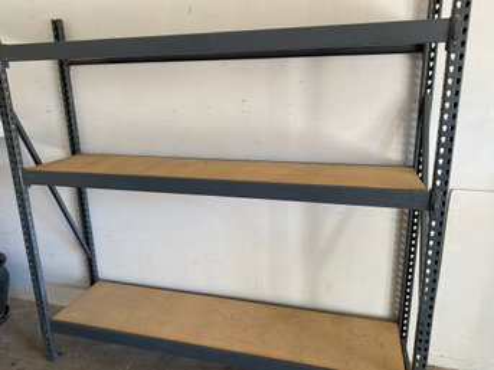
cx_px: 247
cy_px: 185
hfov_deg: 67.3
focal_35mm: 26
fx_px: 371
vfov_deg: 53.0
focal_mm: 4.25
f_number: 1.8
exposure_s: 1/121
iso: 125
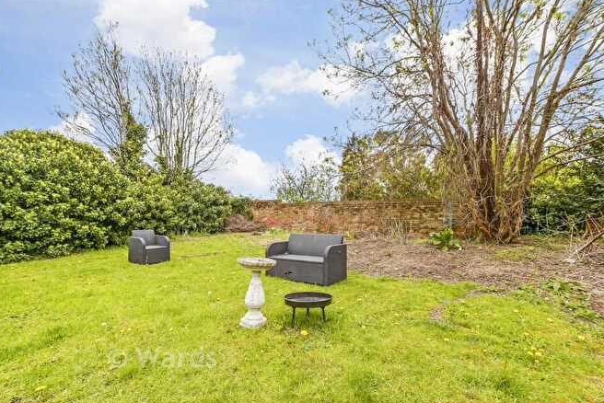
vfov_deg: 73.8
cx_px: 317
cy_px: 210
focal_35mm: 16
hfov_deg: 96.6
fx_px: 269
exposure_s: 1/160
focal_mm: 10
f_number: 8
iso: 160
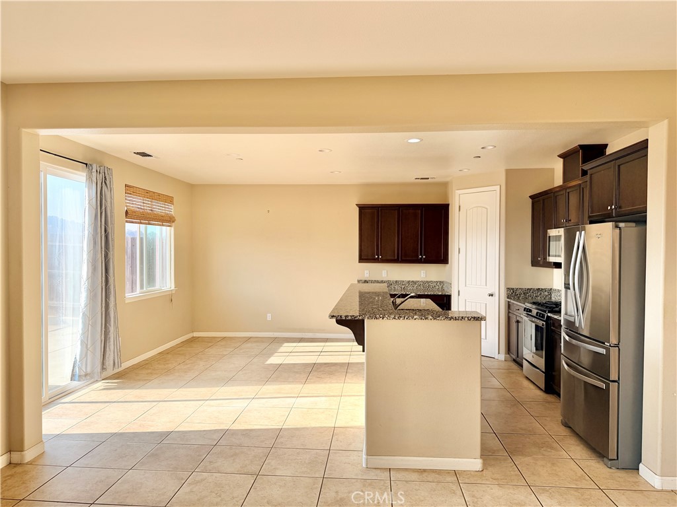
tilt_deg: -1.5
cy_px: 254
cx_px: 338
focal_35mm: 24
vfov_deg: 56.8
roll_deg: +0.6
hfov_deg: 71.6
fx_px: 469
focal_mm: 6.76
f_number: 1.78
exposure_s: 1/796
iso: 80
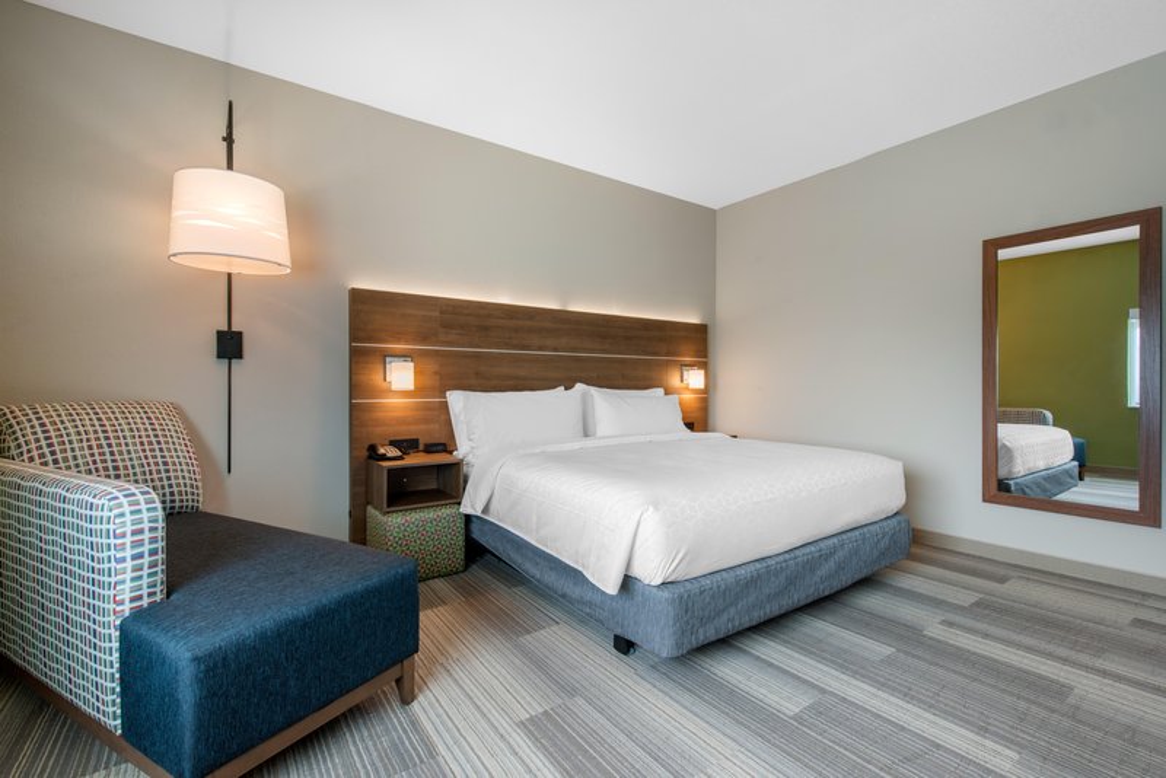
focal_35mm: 16
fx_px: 518
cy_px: 389
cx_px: 583
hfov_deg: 96.7
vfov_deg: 73.8
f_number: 11
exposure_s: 1/4
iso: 400
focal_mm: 16
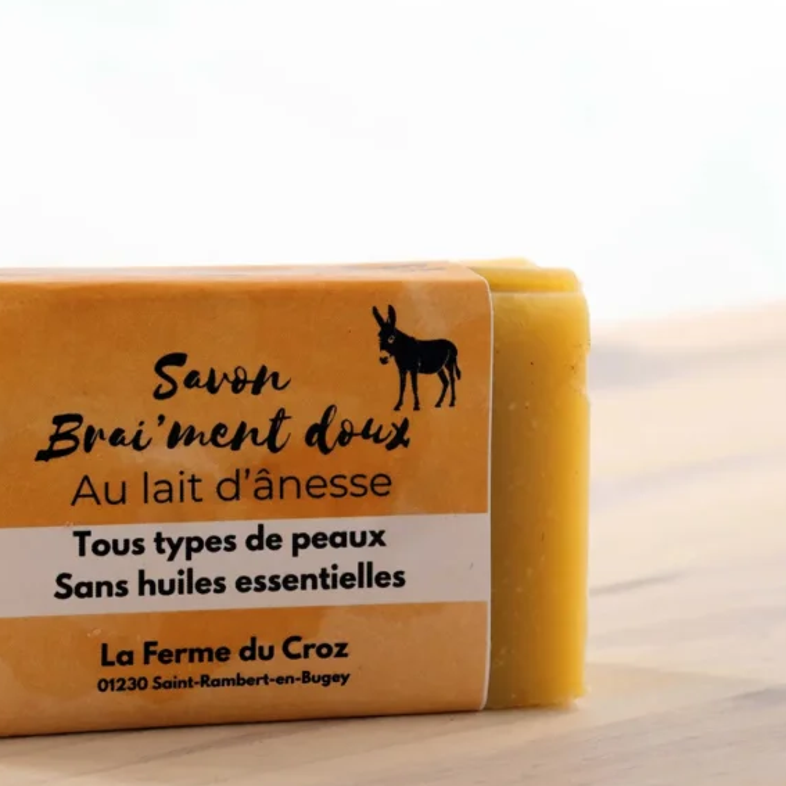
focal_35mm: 129
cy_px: 457
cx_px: 241
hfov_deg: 13.5
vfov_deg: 13.5
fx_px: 3314
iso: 80
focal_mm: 56
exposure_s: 1/6
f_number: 8
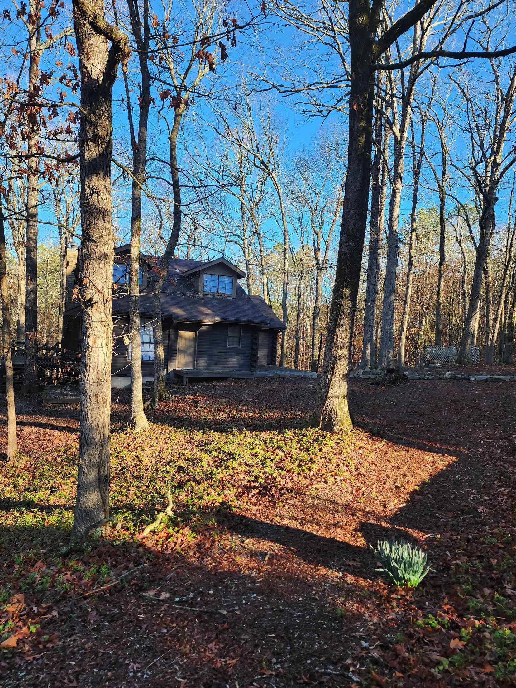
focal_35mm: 24
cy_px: 358
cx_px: 251
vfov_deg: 71.6
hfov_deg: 56.8
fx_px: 477
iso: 16
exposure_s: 1/180
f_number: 1.8
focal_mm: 6.4
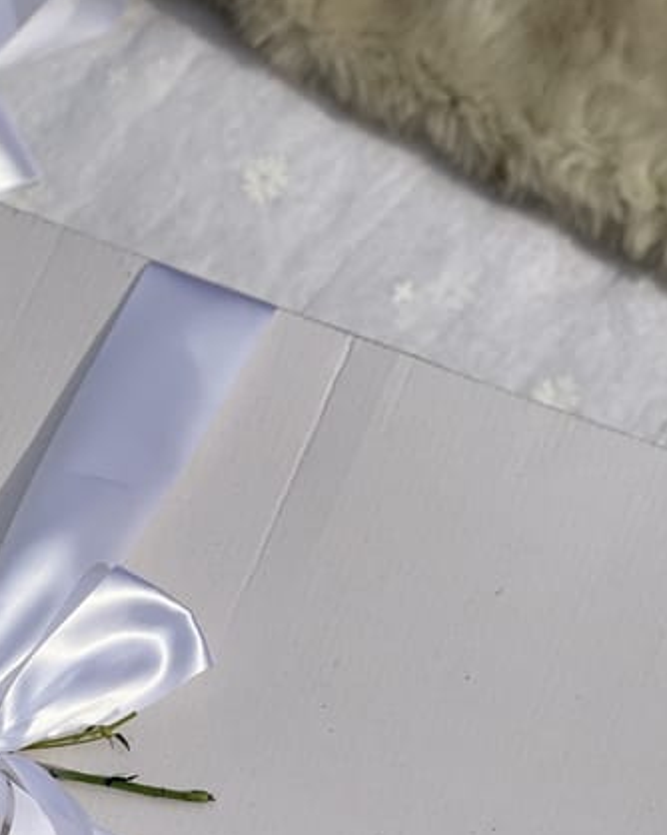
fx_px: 3778
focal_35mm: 153
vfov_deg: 12.5
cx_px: 208
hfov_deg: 10.1
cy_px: 815
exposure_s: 1/3215
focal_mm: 7.5
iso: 32
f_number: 2.2
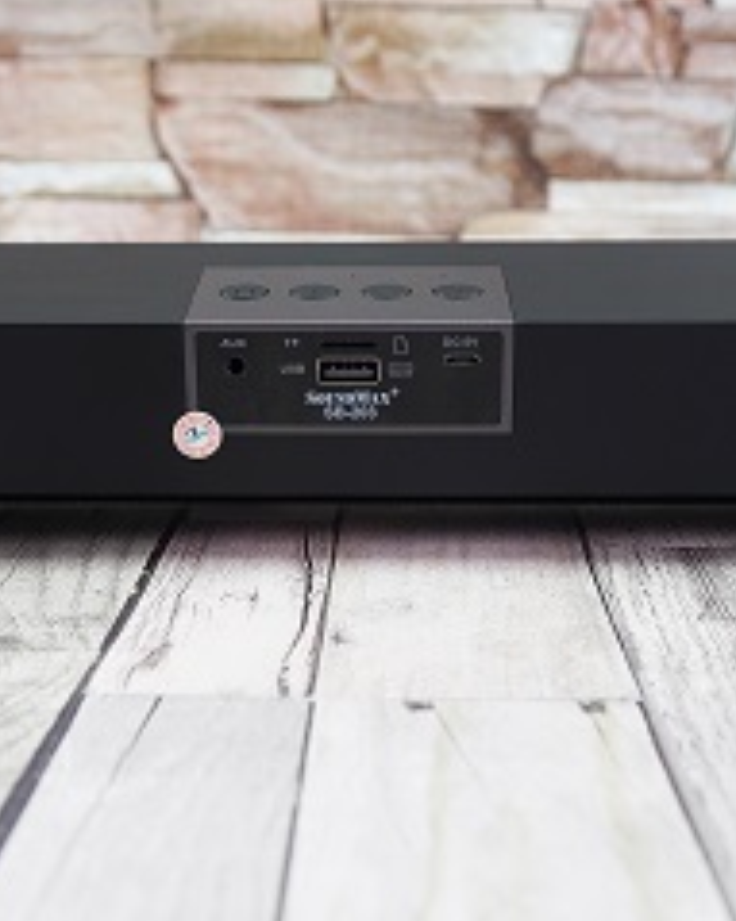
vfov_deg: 35.4
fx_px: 1444
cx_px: 362
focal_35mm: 53
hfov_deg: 28.6
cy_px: 422
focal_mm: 18
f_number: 4
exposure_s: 1/30
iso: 200
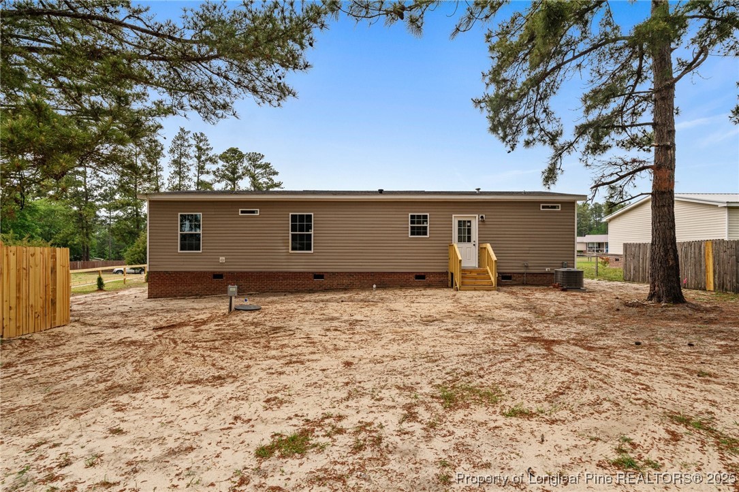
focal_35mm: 19
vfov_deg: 64.5
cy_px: 246
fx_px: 390
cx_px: 370
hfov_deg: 86.9
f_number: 8
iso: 400
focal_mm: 19
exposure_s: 1/640
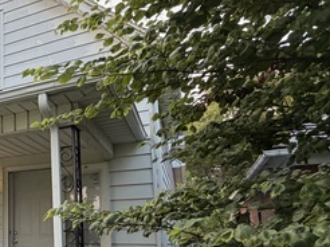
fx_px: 362
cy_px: 191
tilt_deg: +9.8
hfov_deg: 39.3
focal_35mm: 38
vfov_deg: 36.6
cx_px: -41
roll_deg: -0.3
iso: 80
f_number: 2.2
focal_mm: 2.22
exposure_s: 1/121
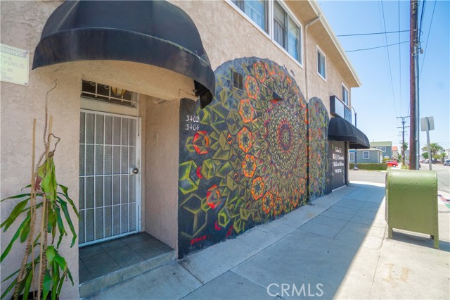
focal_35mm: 15
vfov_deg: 77.3
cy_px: 150
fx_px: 187
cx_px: 225
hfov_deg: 100.4
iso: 100
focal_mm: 10
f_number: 7.1
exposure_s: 1/200
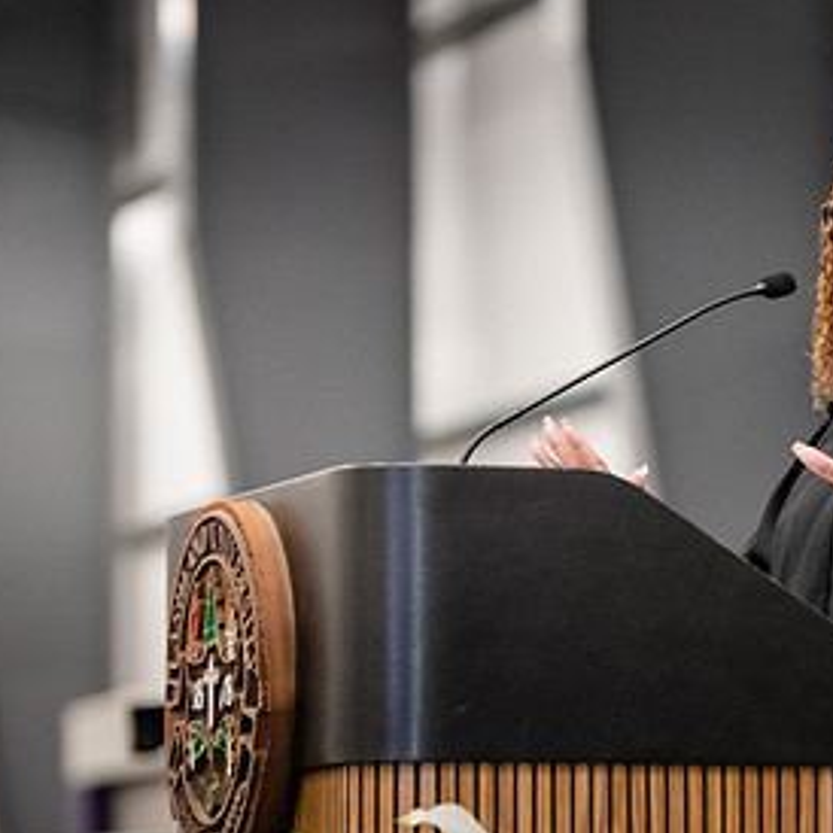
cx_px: 812
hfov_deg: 7.2
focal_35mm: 243
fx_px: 6616
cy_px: 479
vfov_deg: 7.2
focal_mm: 135
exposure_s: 1/200
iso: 3200
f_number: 3.2
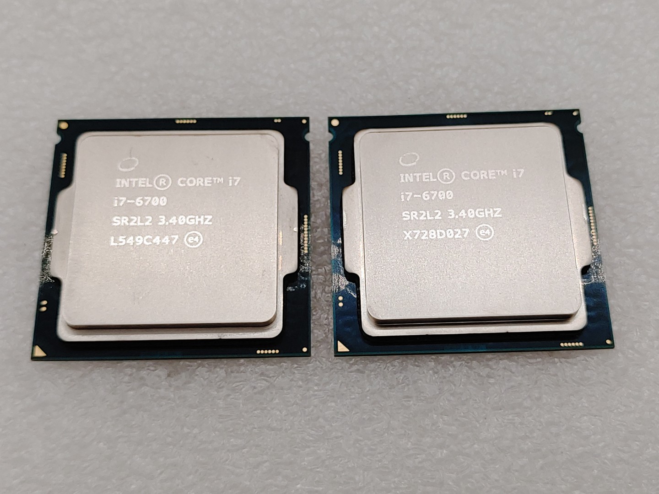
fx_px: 933
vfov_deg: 29.7
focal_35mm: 49
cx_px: 330
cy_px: 247
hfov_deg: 38.9
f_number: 1.8
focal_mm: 4.36
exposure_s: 1/229
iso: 50
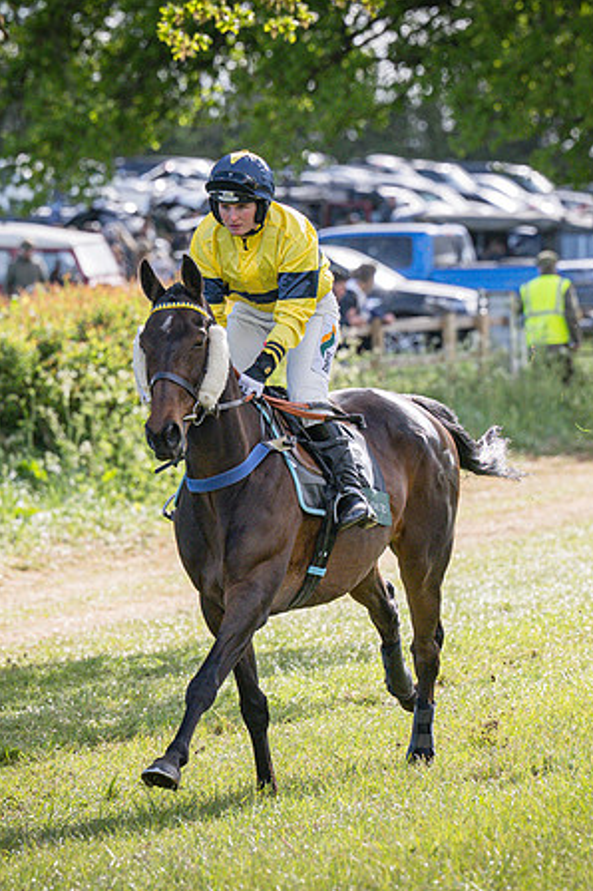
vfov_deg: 5.3
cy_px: 453
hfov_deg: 3.5
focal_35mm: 388
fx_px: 9601
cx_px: 275
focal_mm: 165
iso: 400
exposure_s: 1/2500
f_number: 4
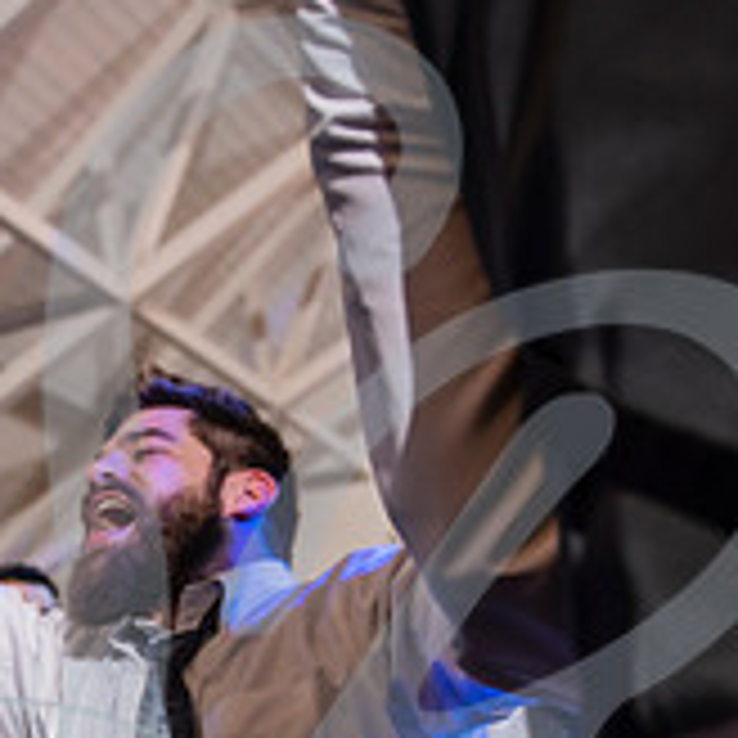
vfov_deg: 28.3
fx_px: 1351
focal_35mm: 56
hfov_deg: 30.1
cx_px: 194
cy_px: 774
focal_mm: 24
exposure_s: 1/125
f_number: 2.8
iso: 1000
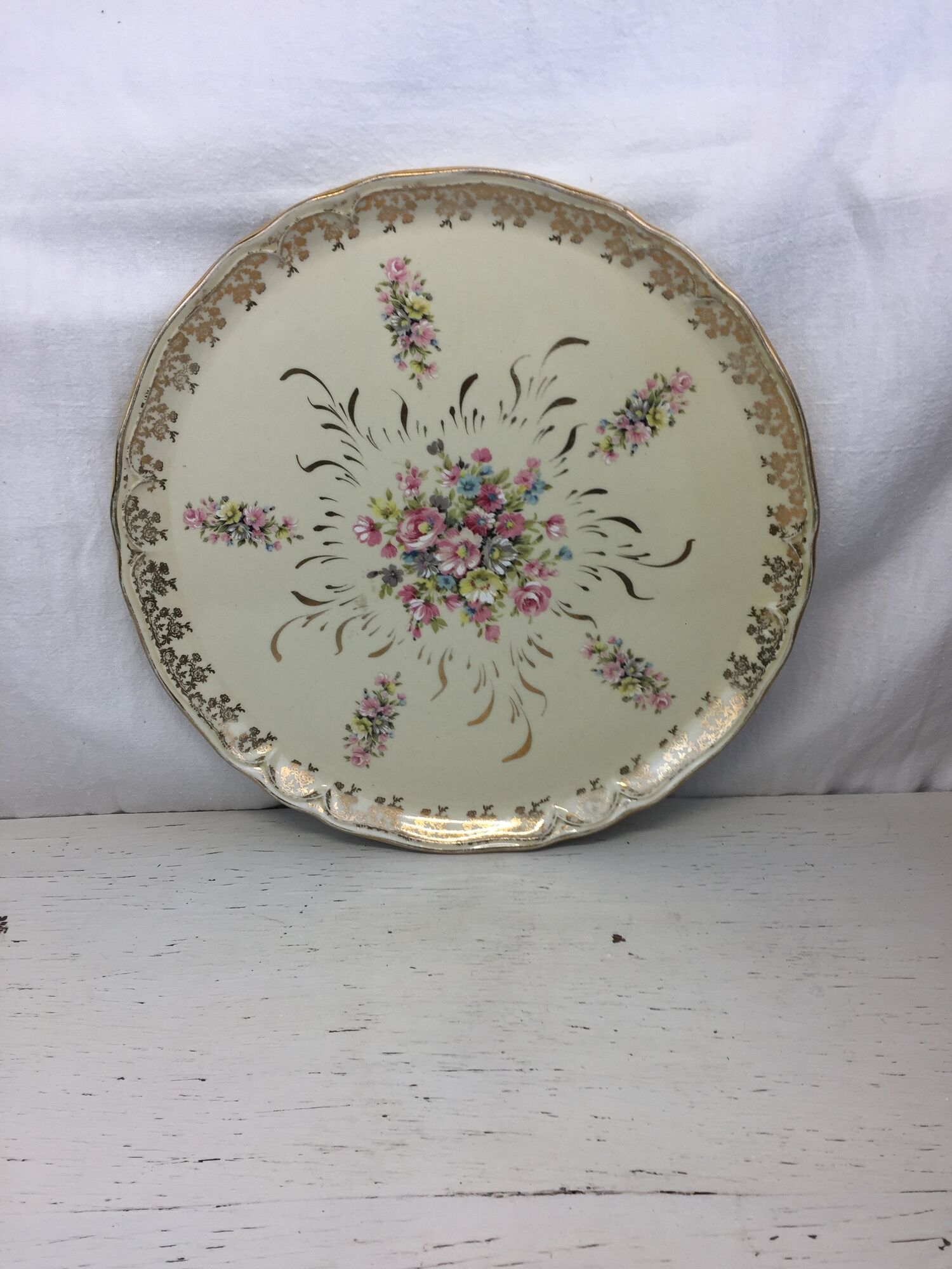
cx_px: 476
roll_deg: +0.8
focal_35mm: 29
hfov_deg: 48.2
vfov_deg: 61.7
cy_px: 634
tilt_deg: -21.7
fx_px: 1063
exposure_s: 1/100
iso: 32
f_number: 2.2
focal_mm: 4.15
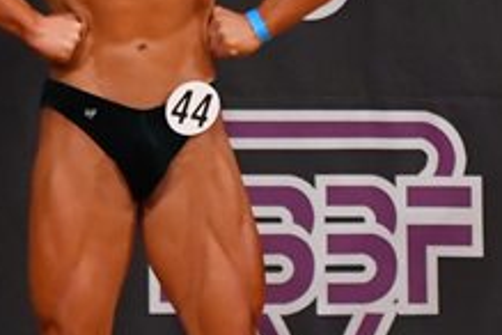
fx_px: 13302
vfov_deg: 1.4
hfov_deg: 2.2
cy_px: 138
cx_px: 615
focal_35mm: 954
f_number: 5.6
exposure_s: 1/400
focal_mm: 180
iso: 7200
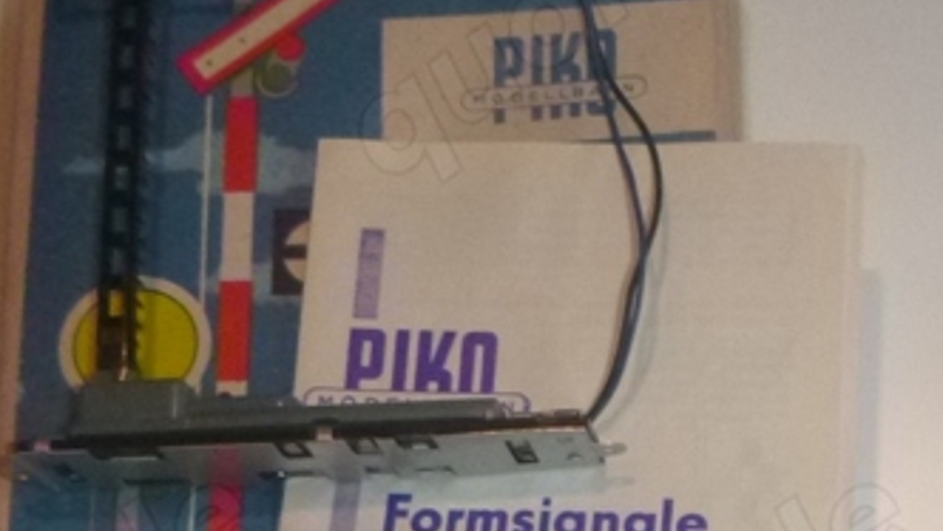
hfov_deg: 24.5
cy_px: 727
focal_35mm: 82
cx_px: 971
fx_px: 2051
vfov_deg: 14.1
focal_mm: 4.5
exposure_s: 1/60
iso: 400
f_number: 3.9
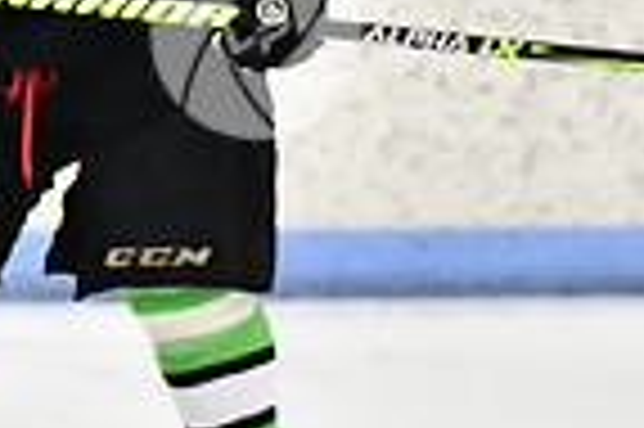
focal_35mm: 791
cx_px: 1193
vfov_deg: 1.7
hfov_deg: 2.6
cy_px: 268
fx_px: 14134
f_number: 2.8
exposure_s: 1/1250
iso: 6400
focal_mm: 130
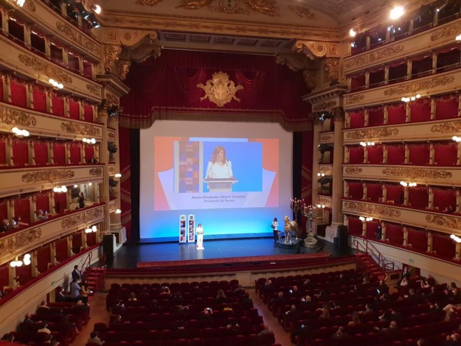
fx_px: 346
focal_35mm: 26
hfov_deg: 67.3
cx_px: 230
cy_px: 173
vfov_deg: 53.1
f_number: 2.4
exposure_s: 1/25
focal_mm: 4.3
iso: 320
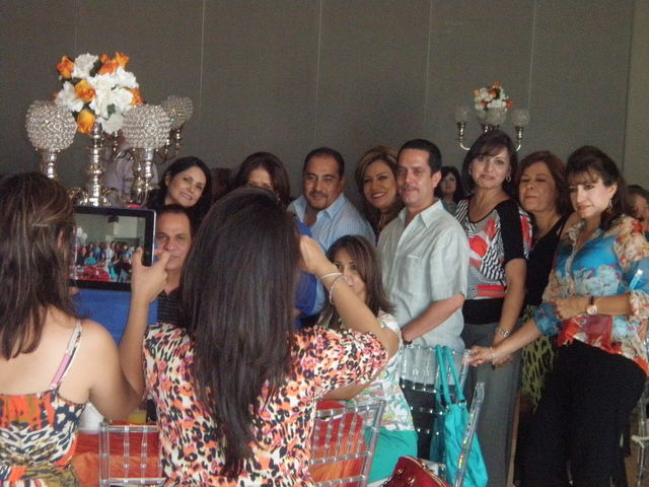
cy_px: 244
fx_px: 1931
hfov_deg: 19.1
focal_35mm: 103
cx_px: 324
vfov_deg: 14.4
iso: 800
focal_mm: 18.28
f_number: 4.8
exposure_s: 1/80
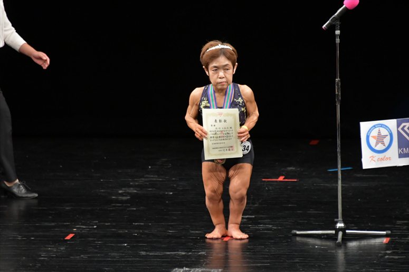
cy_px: 136
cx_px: 204
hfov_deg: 5.5
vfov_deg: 3.7
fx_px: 4258
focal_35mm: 375
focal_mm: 250
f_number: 5.6
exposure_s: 1/400
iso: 3200
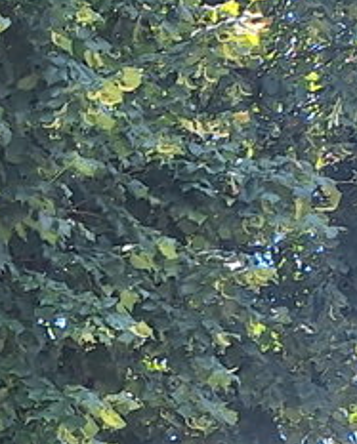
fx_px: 2030
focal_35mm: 154
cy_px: 1039
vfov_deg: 10.8
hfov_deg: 8.6
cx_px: -661
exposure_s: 1/491
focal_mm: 5.54
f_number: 1.8
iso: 40
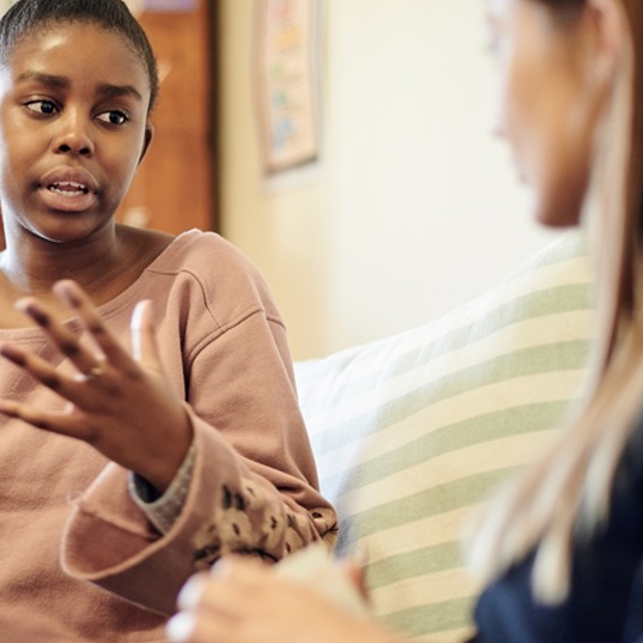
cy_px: 347
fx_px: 1954
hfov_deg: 18.5
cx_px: 138
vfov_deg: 18.7
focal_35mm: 93
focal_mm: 50
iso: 800
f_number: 1.4
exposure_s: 1/125
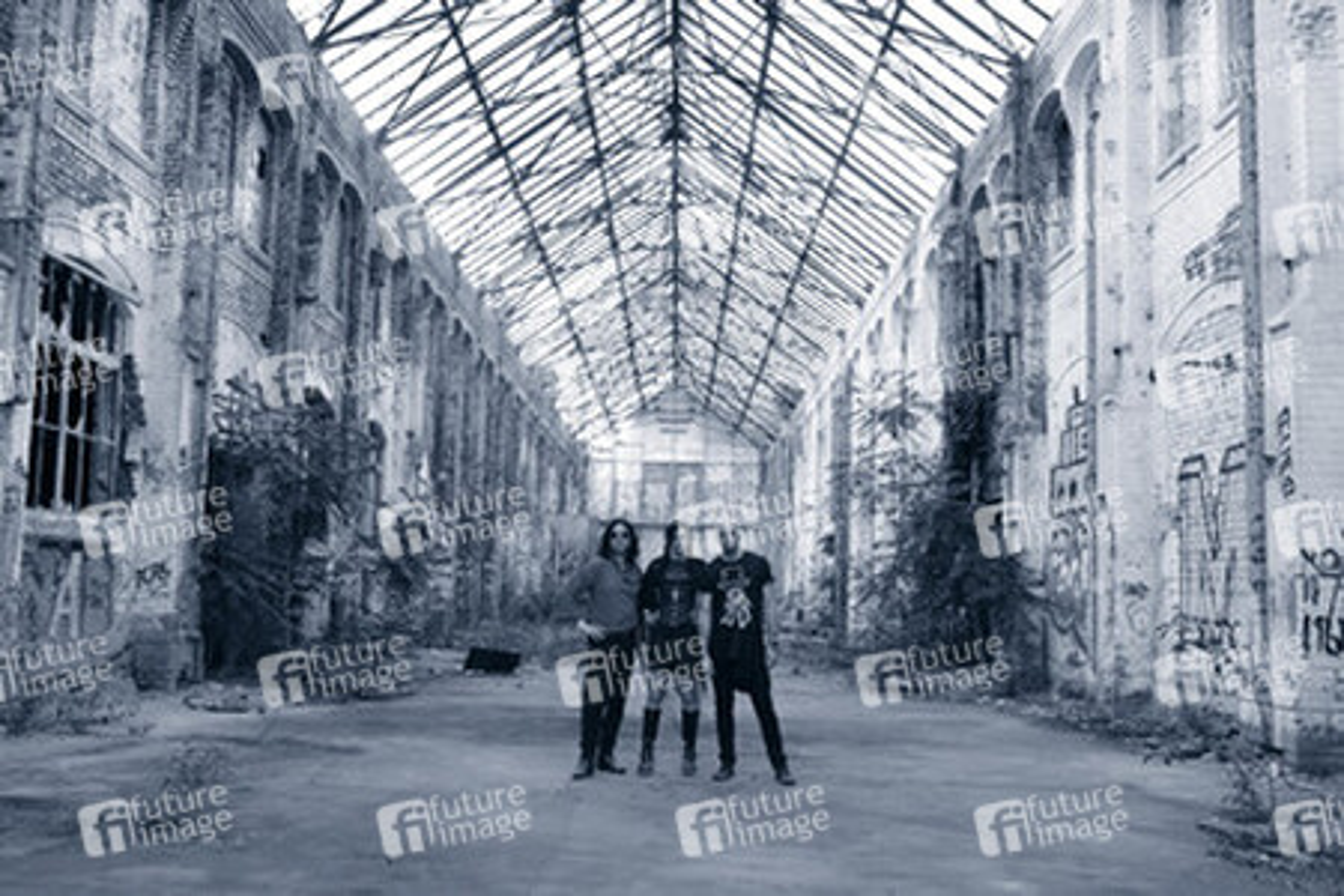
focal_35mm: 35
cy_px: 448
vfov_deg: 37.9
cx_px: 672
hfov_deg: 54.4
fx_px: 1307
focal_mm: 35
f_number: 4
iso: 640
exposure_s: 1/50
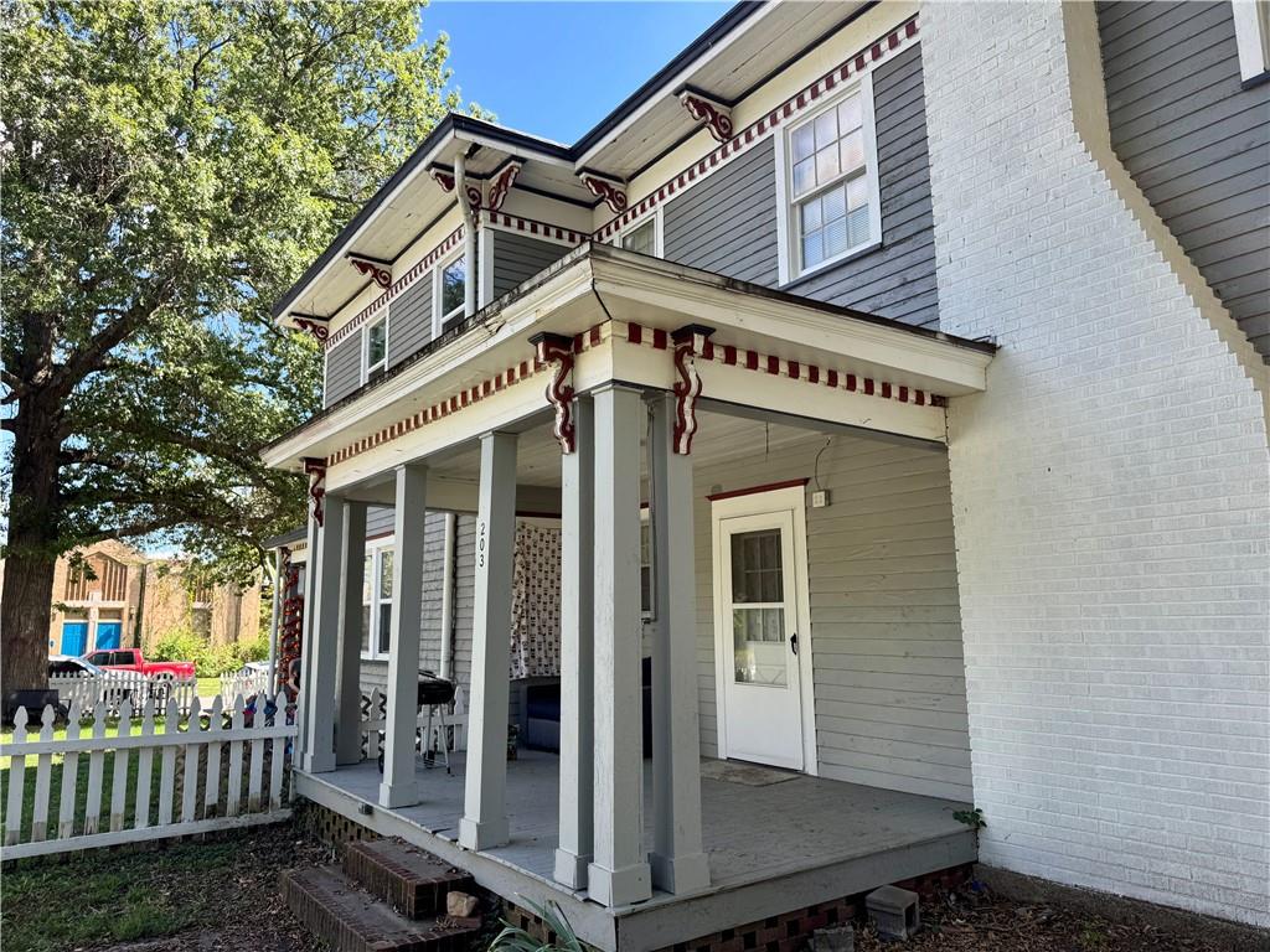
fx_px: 881
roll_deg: -0.6
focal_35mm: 24
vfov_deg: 56.8
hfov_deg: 71.6
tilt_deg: +9.3
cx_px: 635
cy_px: 476
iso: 80
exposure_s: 1/765
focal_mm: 6.76
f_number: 1.78
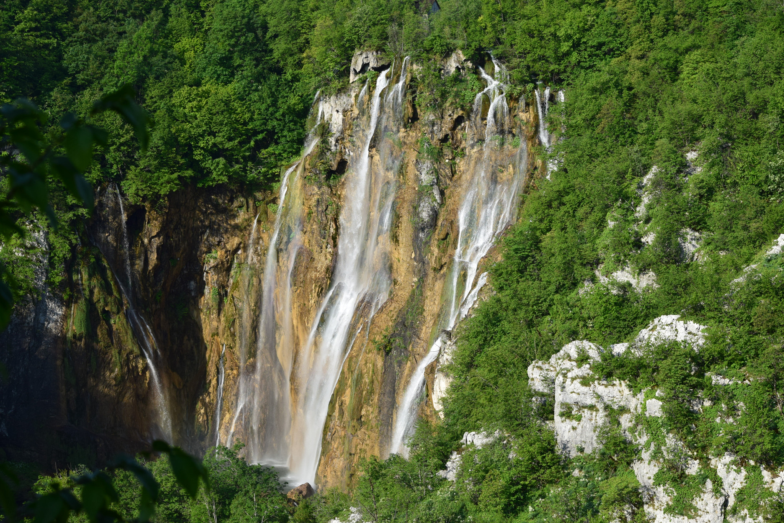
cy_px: 262
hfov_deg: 20.9
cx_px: 392
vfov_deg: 14.0
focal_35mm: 98
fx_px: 2123
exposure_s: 1/500
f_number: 11
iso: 400
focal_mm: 65
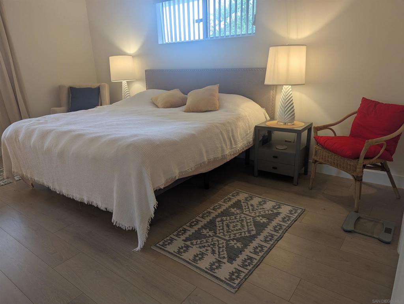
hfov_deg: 71.5
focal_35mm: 24
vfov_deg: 56.9
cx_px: 202
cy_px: 152
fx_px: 280
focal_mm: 6.81
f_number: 1.85
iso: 31
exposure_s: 1/42.7
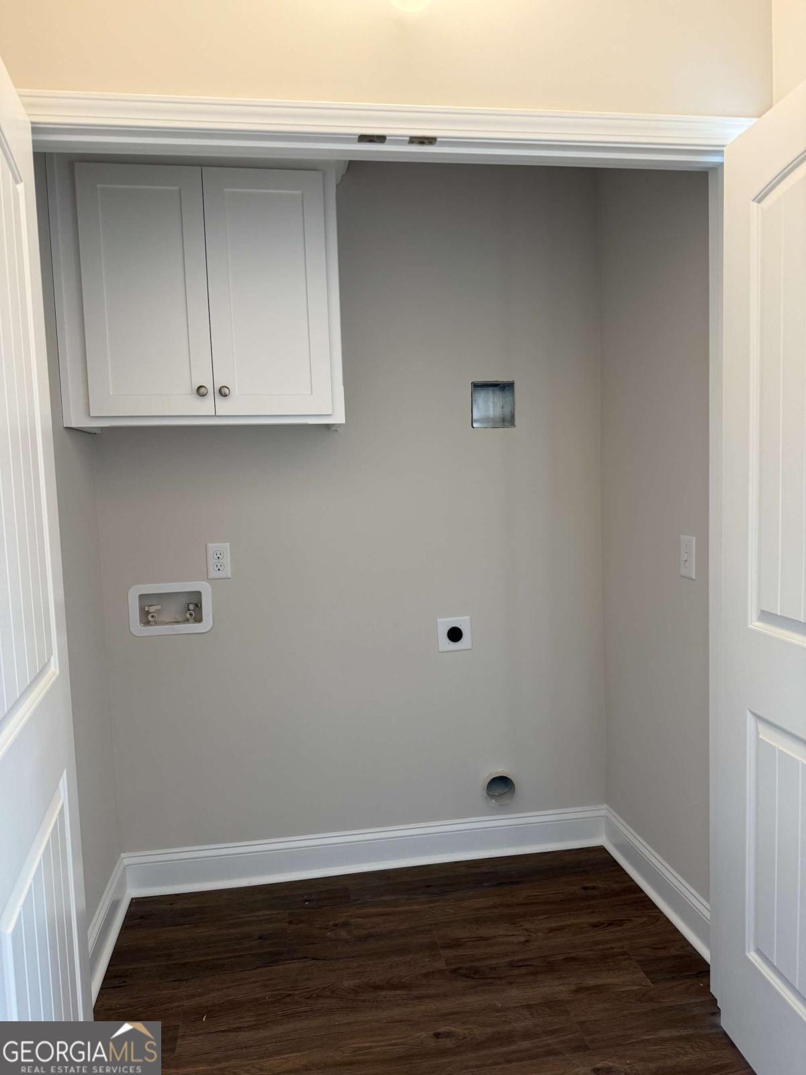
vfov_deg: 71.6
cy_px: 538
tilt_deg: -4.2
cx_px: 403
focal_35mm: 24
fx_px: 745
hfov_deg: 56.8
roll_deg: +1.4
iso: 160
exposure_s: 1/60
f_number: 1.78
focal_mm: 6.76
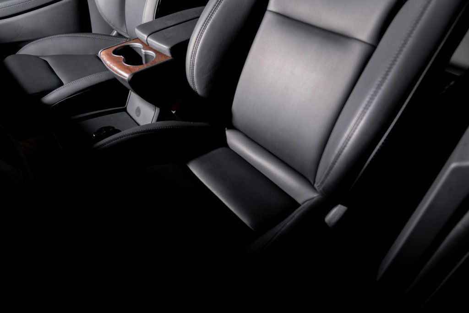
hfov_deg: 73.7
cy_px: 156
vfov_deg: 53.1
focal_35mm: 24
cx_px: 234
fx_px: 313
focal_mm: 24
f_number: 5
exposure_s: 1/50
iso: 250
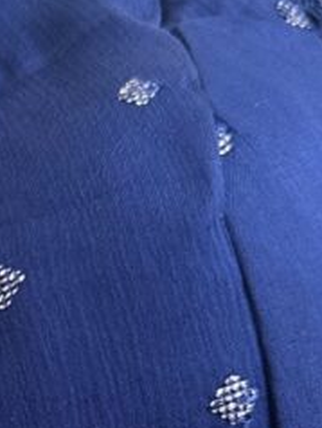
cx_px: -302
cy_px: 583
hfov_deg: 11.2
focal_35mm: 121
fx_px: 1498
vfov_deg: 15.4
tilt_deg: -66.6
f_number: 1.78
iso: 80
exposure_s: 1/260
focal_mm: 6.86
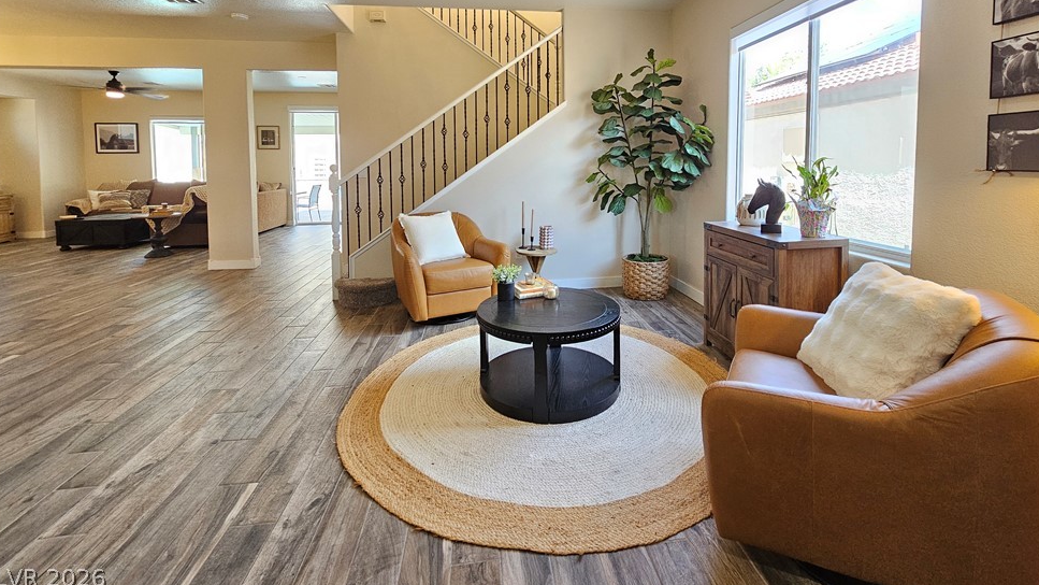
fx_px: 413
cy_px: 183
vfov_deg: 68.0
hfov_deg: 103.0
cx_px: 538
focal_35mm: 15
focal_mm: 2.2
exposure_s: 1/60
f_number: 2.2
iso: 400
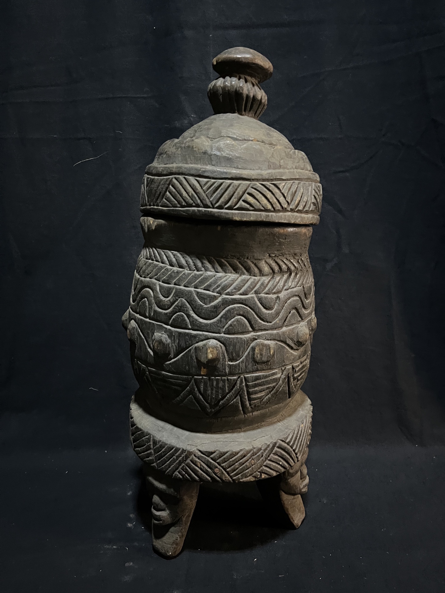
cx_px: 222
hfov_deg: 53.1
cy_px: 296
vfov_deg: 67.3
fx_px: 446
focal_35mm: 26
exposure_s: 1/18
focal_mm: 5.1
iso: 1000
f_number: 1.6
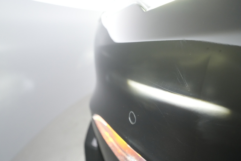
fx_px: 187
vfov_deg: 46.4
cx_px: 120
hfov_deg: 65.5
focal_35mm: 28
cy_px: 80
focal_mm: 28
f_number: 5
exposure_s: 1/100
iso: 5000
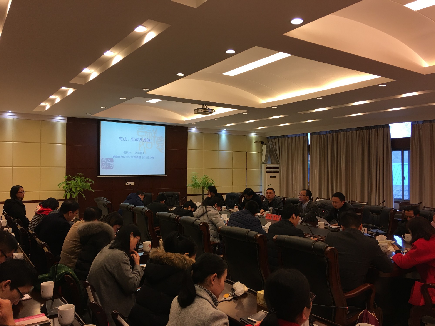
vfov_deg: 48.2
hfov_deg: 61.7
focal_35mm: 29
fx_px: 364
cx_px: 218
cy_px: 163
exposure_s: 1/17
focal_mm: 4.15
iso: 32
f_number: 2.2
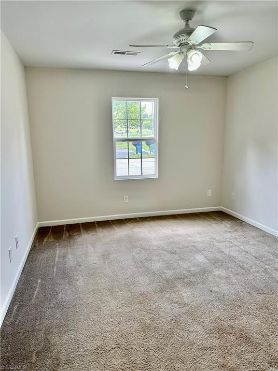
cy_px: 186
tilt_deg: -9.6
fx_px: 257
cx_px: 139
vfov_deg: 71.6
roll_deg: +1.5
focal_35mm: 24
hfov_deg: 56.8
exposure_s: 1/174
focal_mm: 6.86
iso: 64
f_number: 1.78
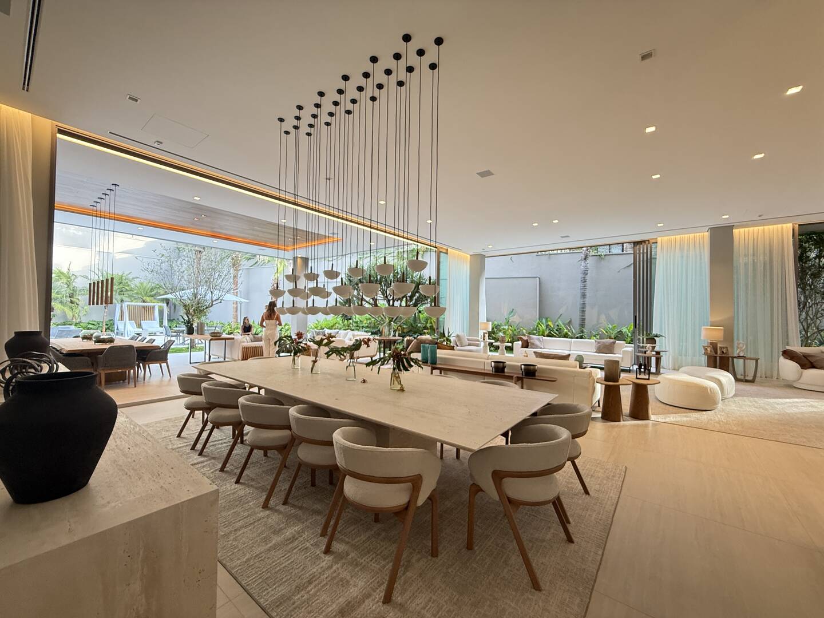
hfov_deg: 102.1
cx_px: 412
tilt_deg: +2.0
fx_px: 333
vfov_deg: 85.7
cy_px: 309
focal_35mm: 14
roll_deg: -0.7
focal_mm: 2.22
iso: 200
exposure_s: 1/60
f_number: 2.2
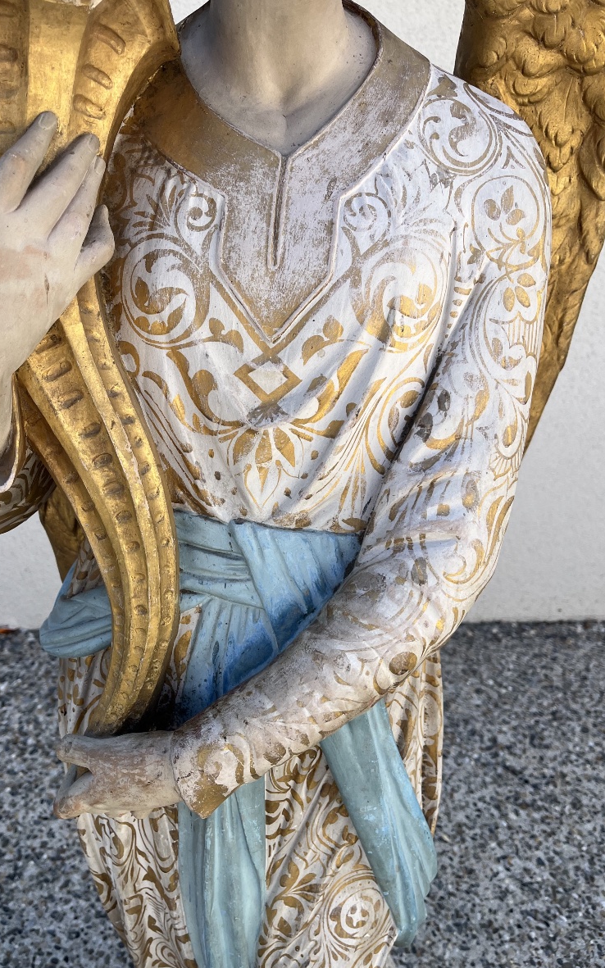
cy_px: 491
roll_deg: -1.8
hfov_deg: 44.3
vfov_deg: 66.5
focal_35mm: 28
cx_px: 245
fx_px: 739
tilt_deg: -24.6
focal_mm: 5.1
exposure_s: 1/1117
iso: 50
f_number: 1.6
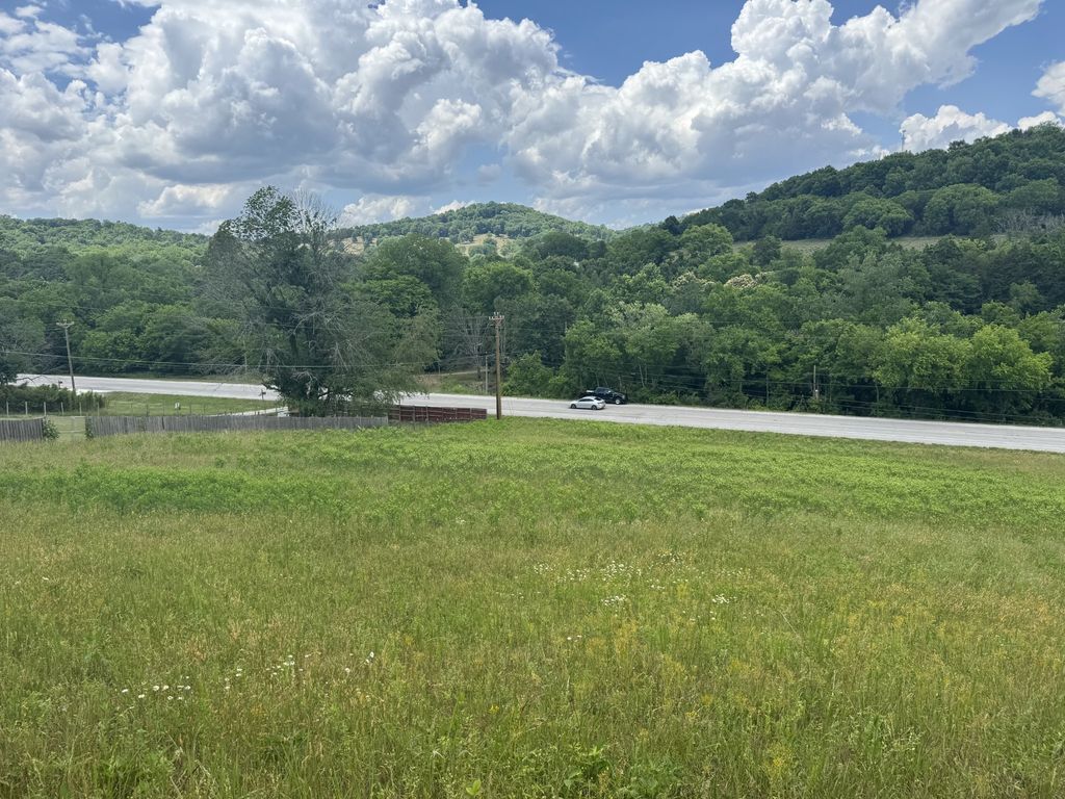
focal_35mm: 24
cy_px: 400
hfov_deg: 71.6
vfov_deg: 56.8
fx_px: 738
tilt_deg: -10.5
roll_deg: +2.1
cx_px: 532
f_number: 1.78
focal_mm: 6.76
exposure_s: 1/3802
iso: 80
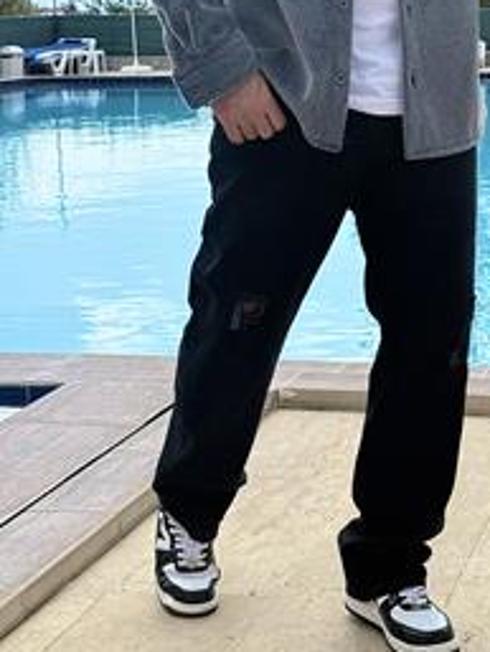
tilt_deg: -1.5
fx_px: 1641
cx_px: 363
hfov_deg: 16.9
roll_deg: -0.1
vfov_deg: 22.0
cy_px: 71
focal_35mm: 87
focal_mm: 6.76
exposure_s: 1/6024
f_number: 1.78
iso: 80
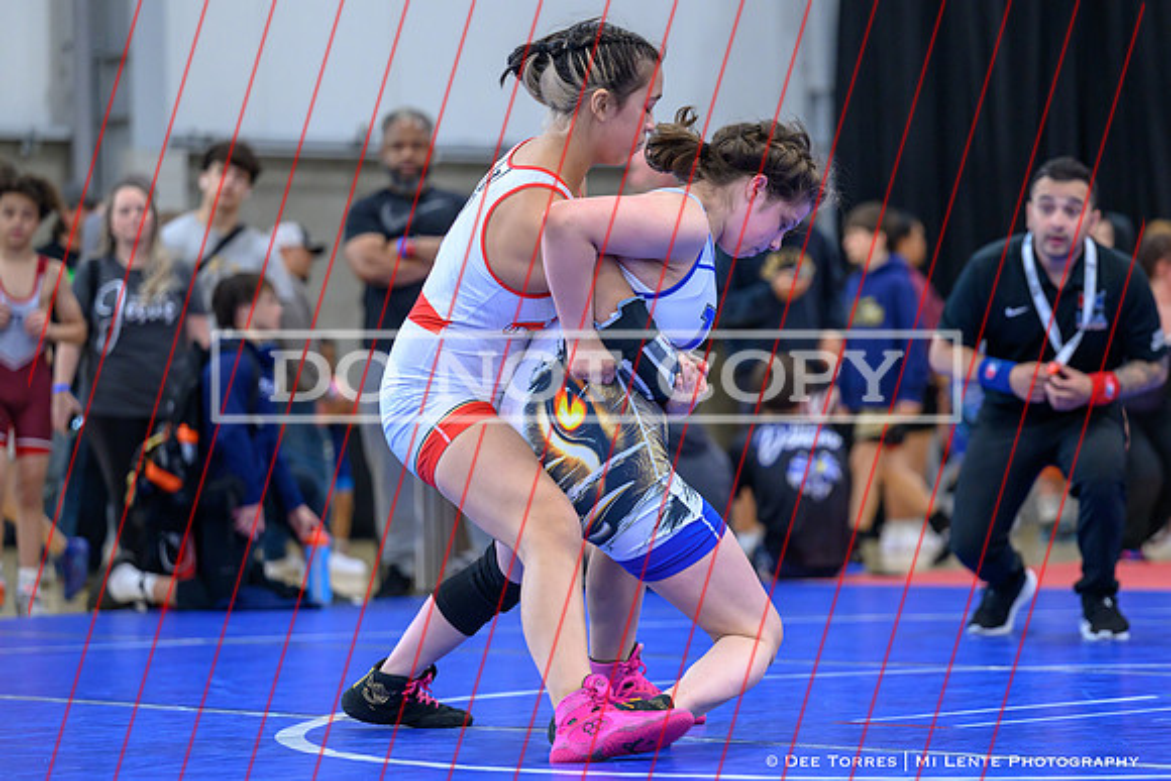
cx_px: 643
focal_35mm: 131
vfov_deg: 10.5
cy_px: 378
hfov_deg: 15.6
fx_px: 4263
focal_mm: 105
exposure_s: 1/800
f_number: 2.8
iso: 1600
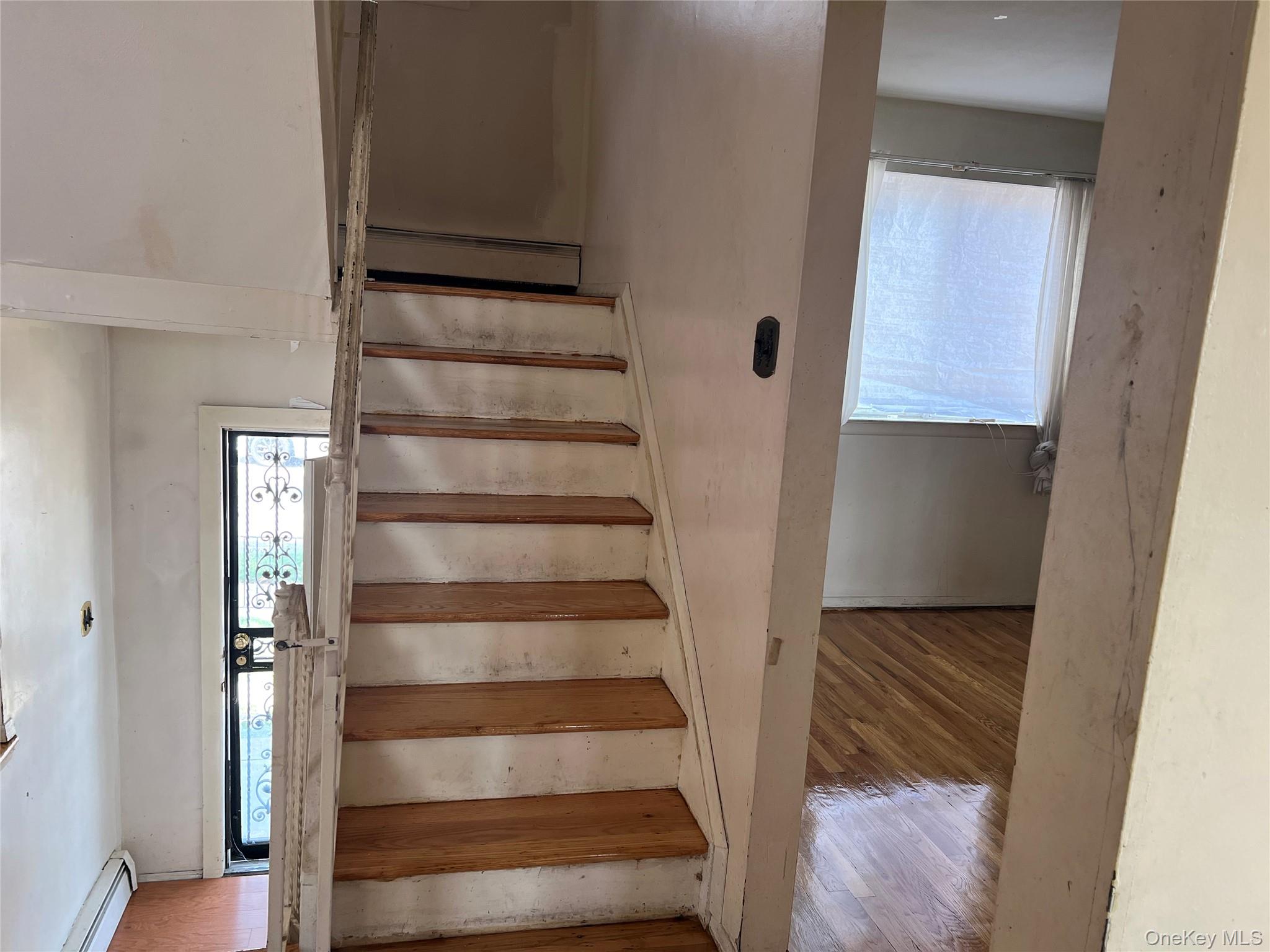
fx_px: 954
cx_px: 635
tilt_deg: -9.4
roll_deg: -4.0
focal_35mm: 26
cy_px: 476
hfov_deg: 67.3
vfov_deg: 53.1
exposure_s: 1/116
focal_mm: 5.7
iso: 125
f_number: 1.5
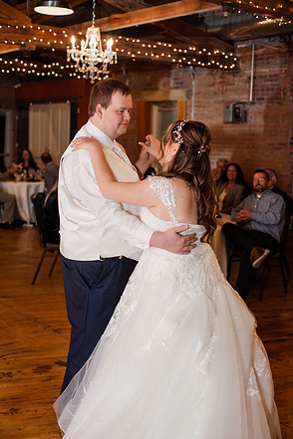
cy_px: 217
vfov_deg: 38.9
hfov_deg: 26.5
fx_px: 623
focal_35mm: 51
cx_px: 148
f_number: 3.2
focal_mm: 50
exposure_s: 1/250
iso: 800
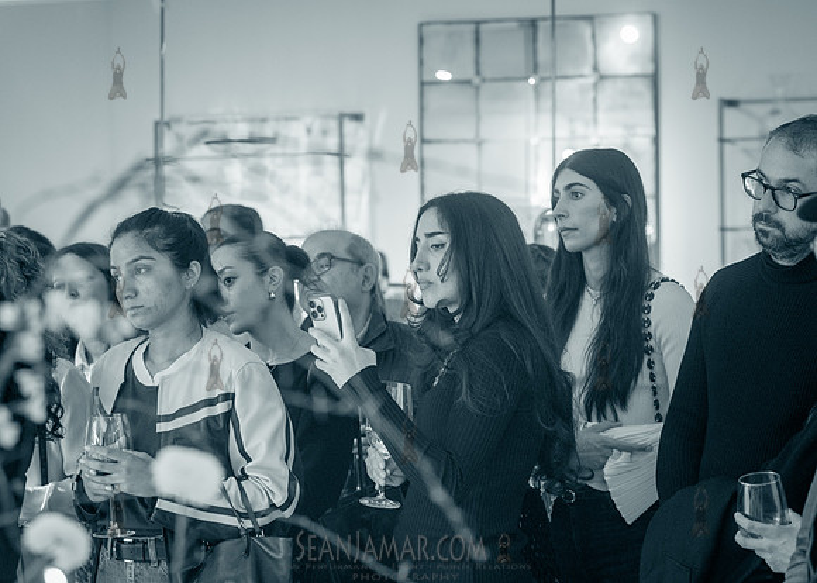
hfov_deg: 19.1
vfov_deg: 13.7
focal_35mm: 105
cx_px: 437
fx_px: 2429
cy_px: 292
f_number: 4
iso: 2500
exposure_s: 1/160
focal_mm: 100
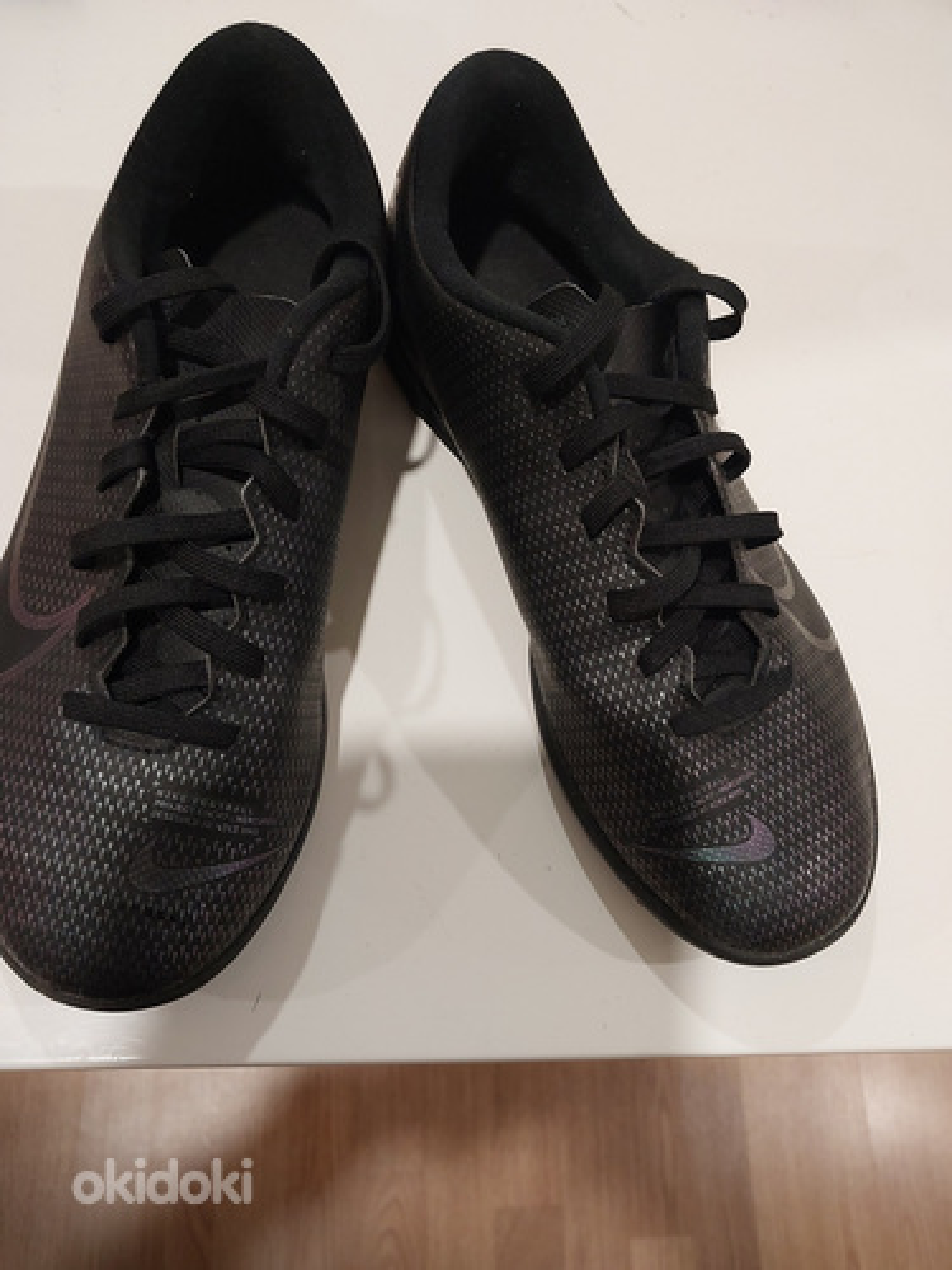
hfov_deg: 46.8
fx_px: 1100
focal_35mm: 30
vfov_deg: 60.0
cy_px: 635
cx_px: 476
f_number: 1.8
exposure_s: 1/50
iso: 400
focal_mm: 4.6
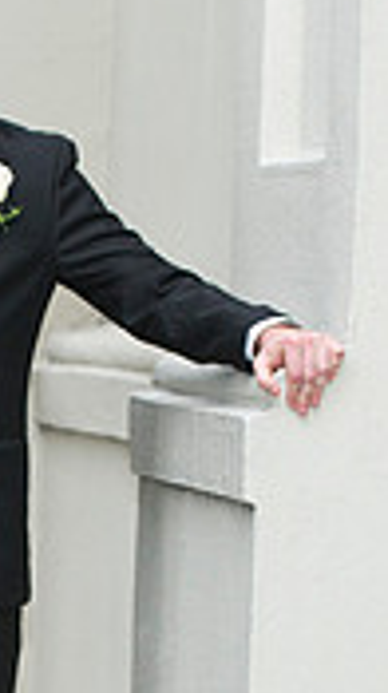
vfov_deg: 5.9
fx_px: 6699
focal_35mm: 365
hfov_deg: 3.3
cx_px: -59
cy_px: 511
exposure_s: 1/125
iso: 400
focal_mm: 105
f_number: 3.5
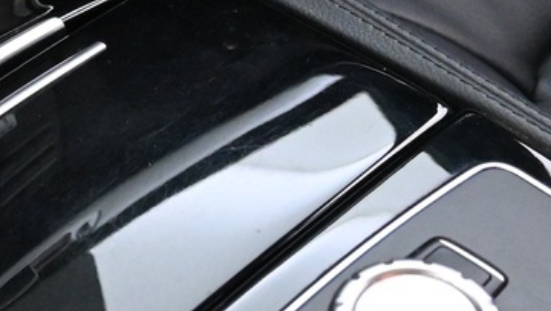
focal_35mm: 113
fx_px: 1652
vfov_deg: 10.7
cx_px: 104
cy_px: 43
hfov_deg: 18.7
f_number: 3.5
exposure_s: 1/25
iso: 5000
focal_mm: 16
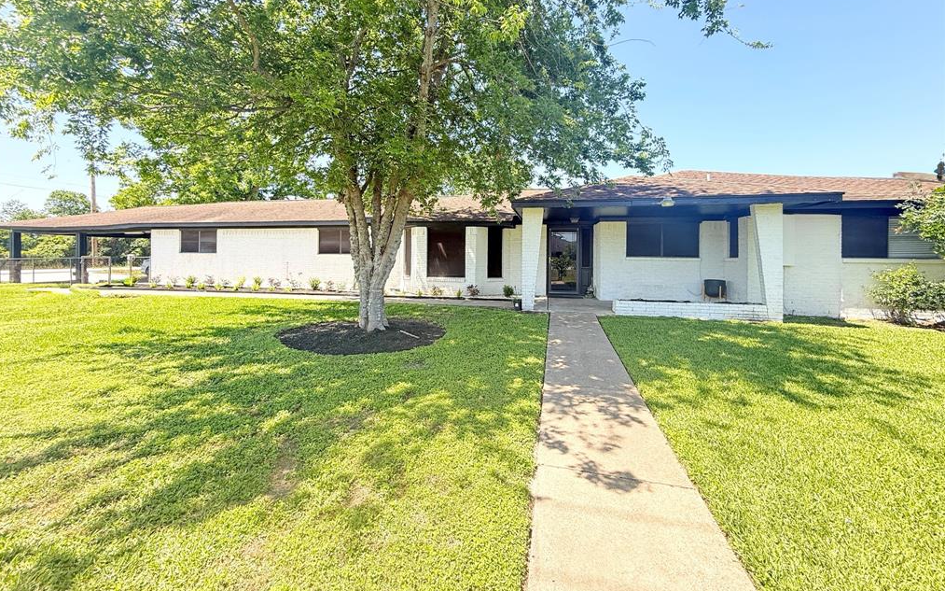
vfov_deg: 74.4
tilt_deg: +0.4
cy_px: 254
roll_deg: -0.2
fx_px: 386
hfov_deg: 101.5
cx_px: 469
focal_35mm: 15
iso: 64
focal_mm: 2.22
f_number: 2.2
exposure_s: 1/166
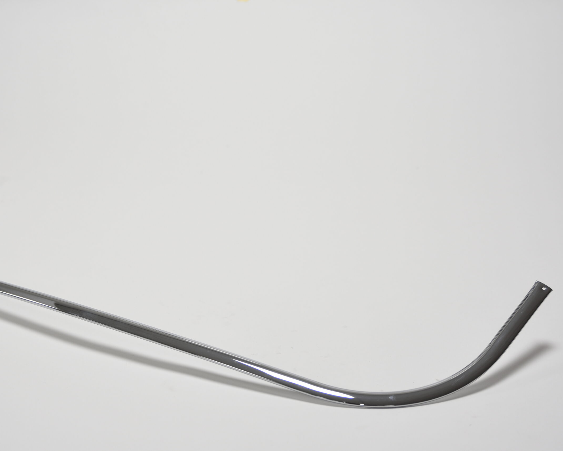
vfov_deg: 21.6
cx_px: 236
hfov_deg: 26.7
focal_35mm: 71
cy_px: 226
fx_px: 1183
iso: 320
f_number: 2.8
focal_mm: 42
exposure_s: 1/100
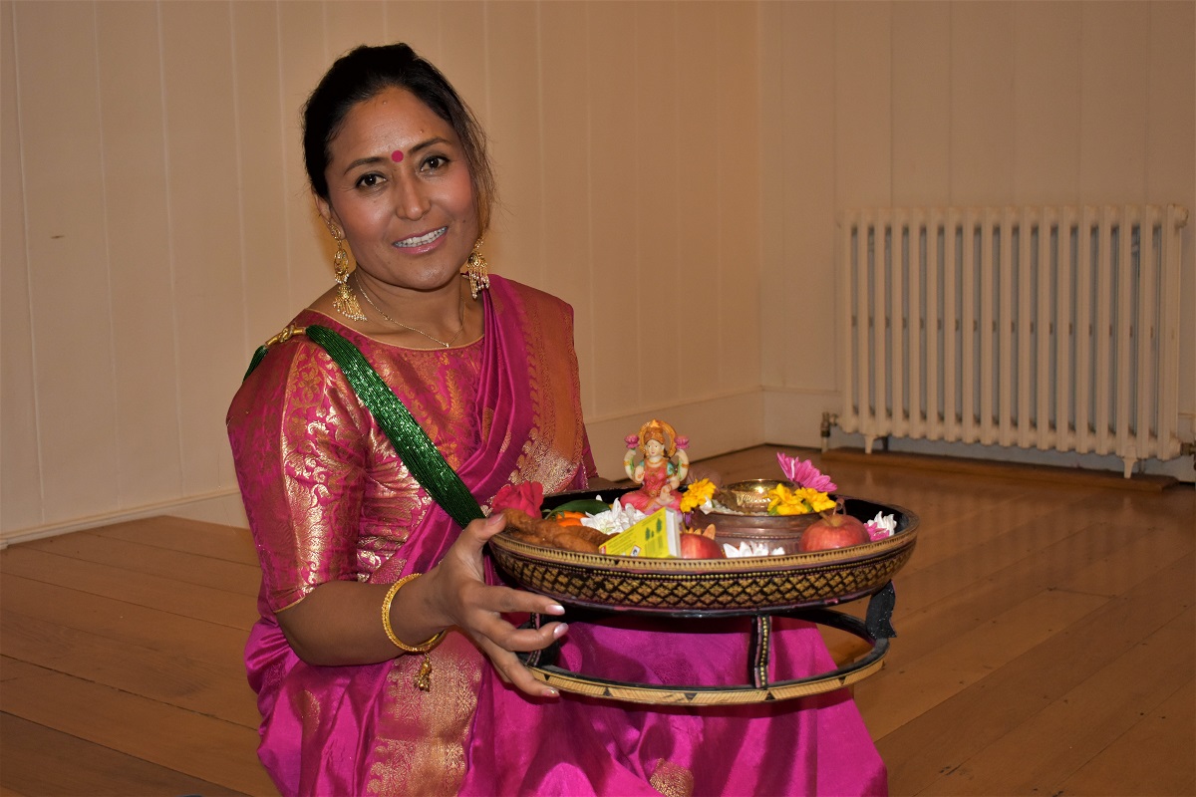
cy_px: 398
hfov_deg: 42.3
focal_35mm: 46
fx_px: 1545
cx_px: 598
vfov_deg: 28.9
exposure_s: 1/60
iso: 1800
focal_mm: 31
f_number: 4.2
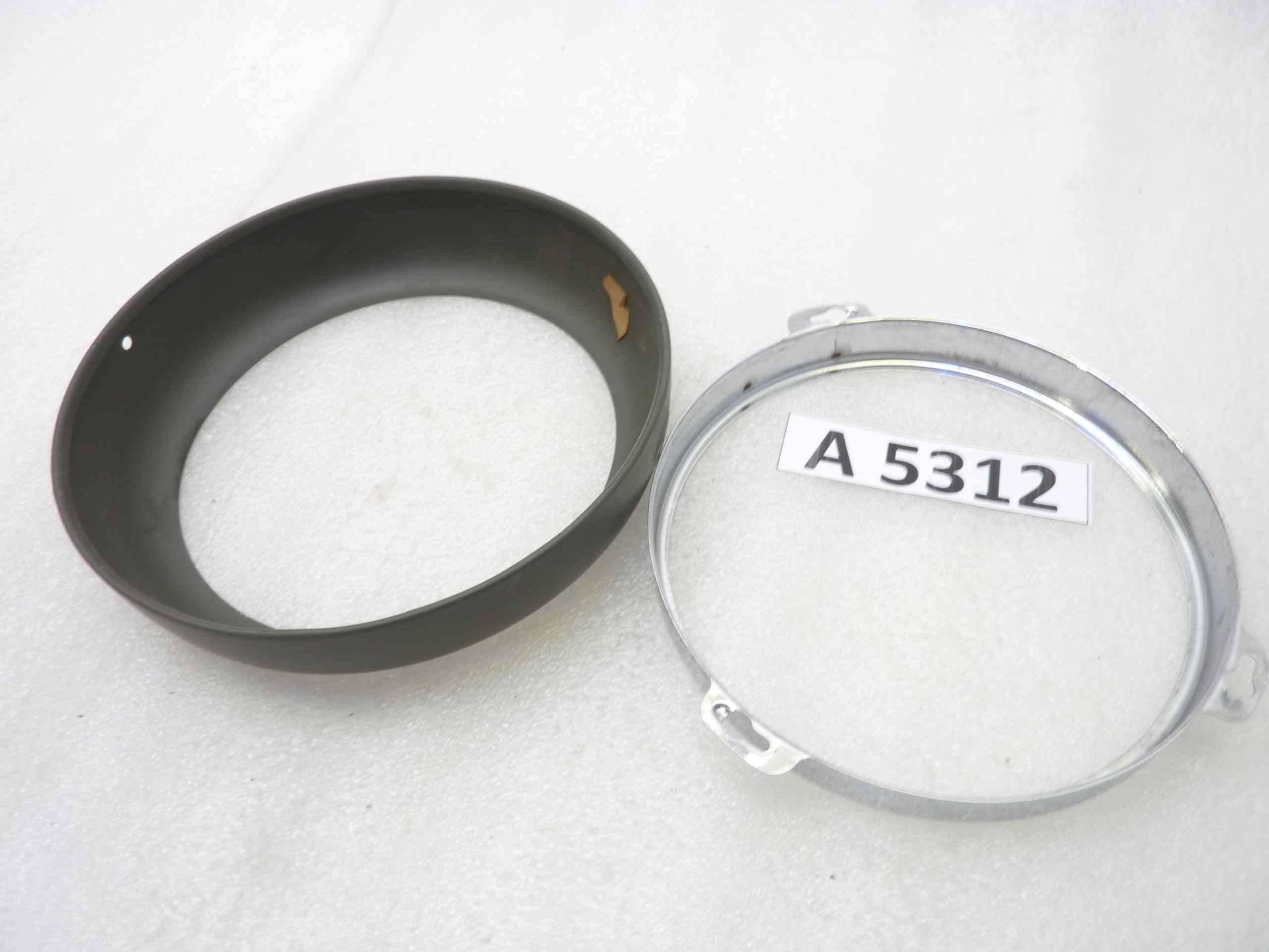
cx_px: 634
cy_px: 476
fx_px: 916
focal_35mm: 25
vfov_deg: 54.9
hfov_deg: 69.4
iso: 80
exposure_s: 1/13
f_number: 3.3
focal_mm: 4.1
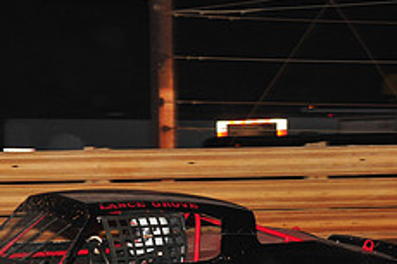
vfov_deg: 5.2
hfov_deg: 7.8
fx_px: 2920
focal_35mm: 265
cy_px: 255
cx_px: 45
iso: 800
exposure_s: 1/320
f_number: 6.3
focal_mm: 105
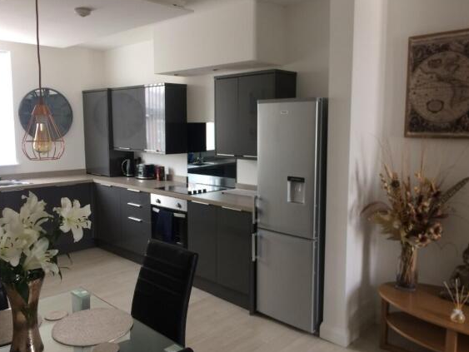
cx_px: 230
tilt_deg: -7.5
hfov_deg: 59.9
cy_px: 173
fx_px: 407
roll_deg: -0.1
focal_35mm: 30
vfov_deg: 46.8
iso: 40
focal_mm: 4.15
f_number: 2.2
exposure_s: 1/33
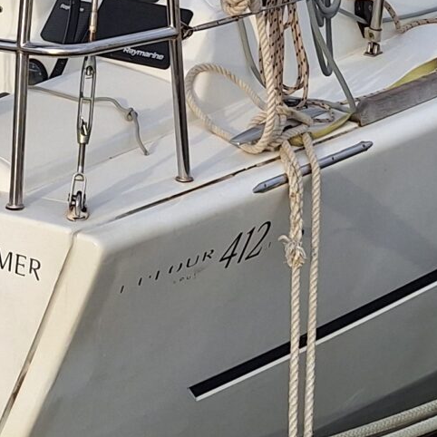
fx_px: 1543
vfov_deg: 15.2
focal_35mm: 108
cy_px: -157
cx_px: -60
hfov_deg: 15.6
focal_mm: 5.54
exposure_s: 1/1393
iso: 40
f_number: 1.8
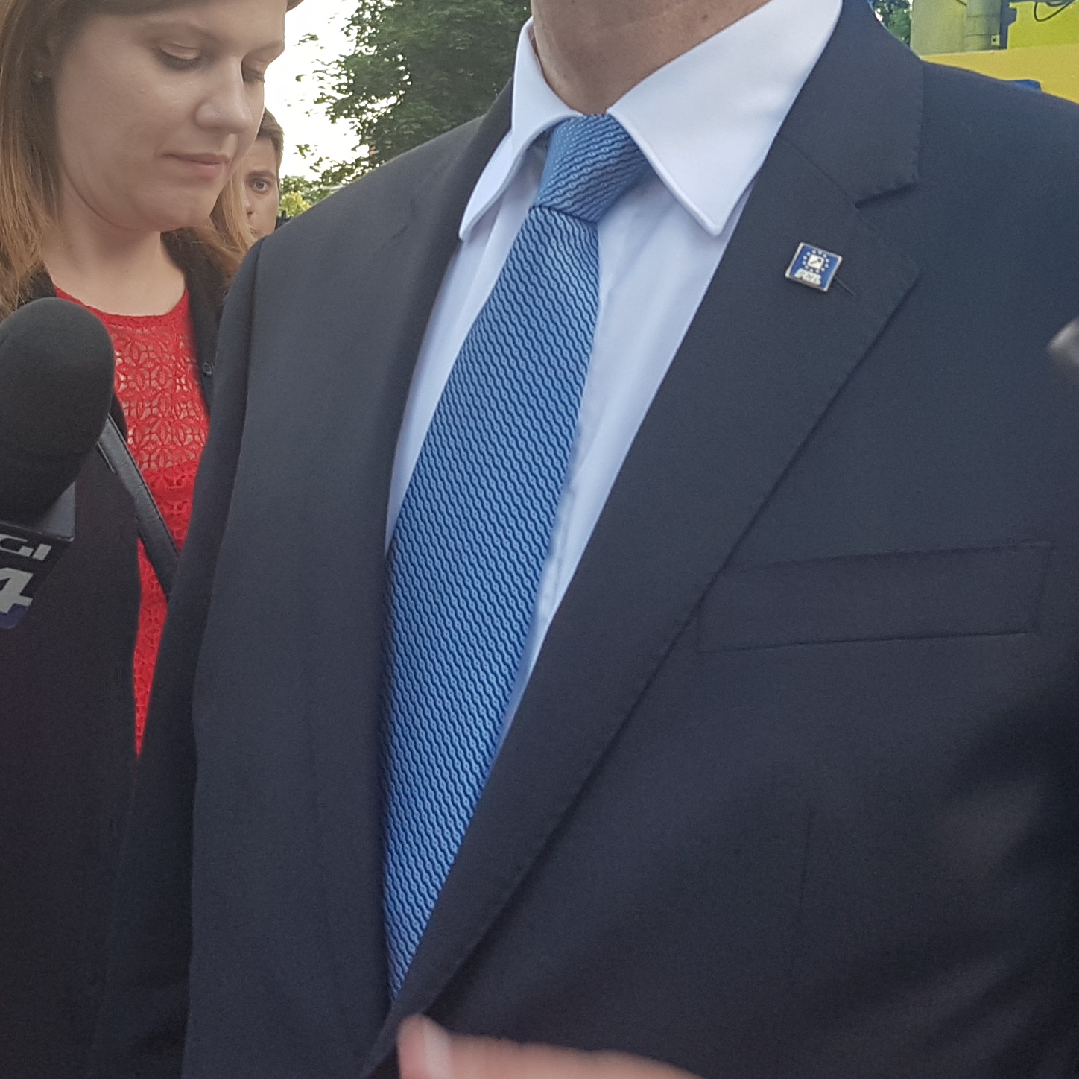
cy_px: 314
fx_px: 2257
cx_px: 490
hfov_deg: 26.9
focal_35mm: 64
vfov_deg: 26.6
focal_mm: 4.2
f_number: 1.7
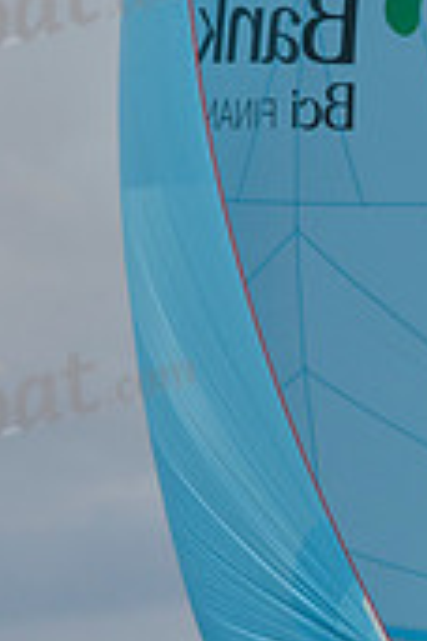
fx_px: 12044
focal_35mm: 677
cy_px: 180
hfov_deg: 2.0
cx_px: 391
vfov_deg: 3.0
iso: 200
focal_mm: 200
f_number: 7.1
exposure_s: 1/1250
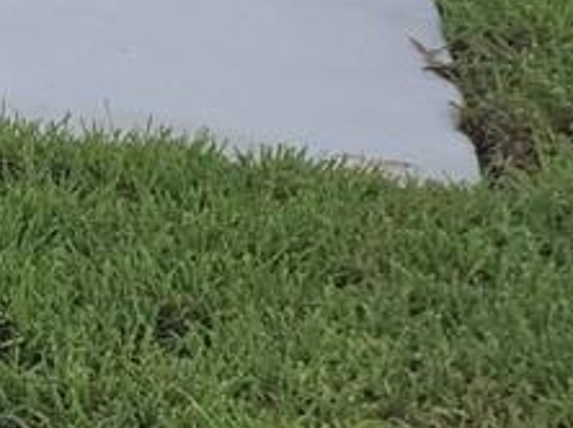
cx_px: -1329
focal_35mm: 166
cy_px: -717
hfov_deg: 8.9
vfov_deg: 8.0
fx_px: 2745
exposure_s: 1/182
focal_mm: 6.25
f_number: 1.7
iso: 160
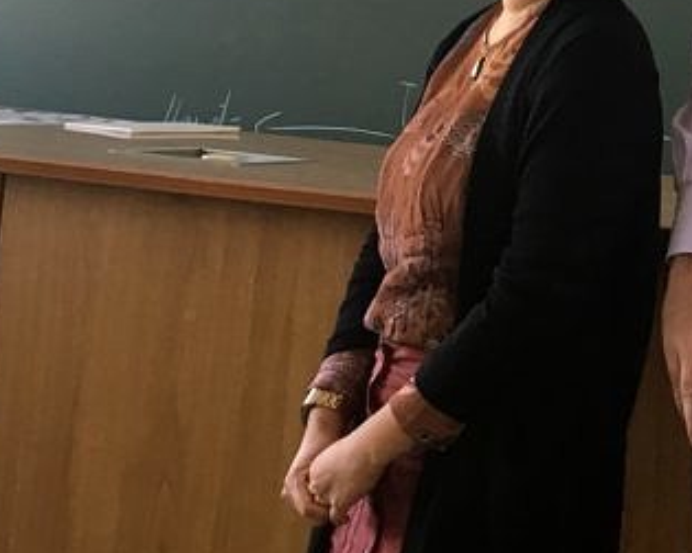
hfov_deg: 19.3
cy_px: -68
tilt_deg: +3.3
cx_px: 881
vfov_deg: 16.2
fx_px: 1884
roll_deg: -4.4
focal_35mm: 92
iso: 40
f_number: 2.2
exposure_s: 1/33
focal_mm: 4.15
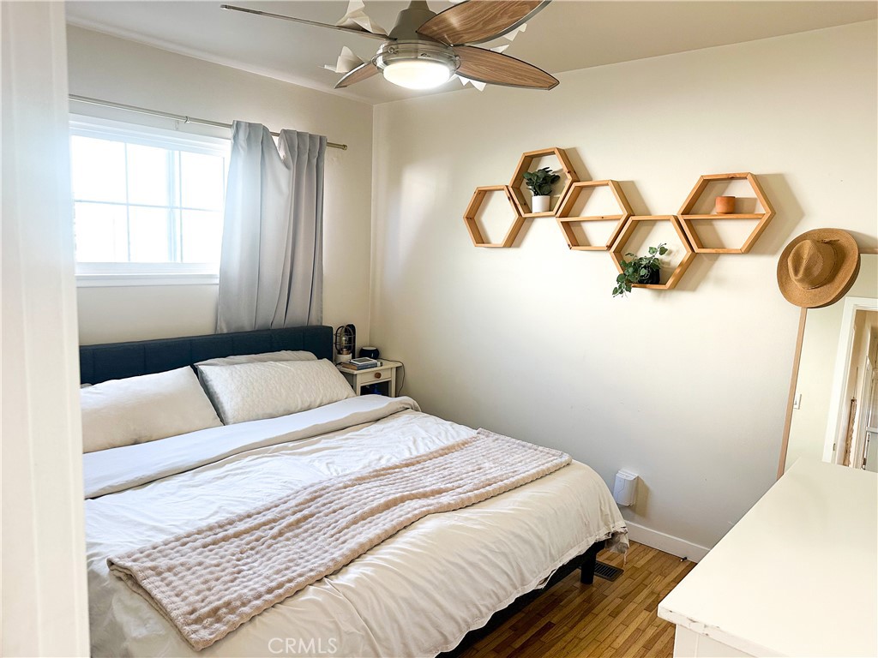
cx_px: 439
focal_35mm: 24
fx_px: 609
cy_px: 329
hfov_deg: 71.6
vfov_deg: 56.8
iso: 160
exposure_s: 1/120
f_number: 1.8
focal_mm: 6.86
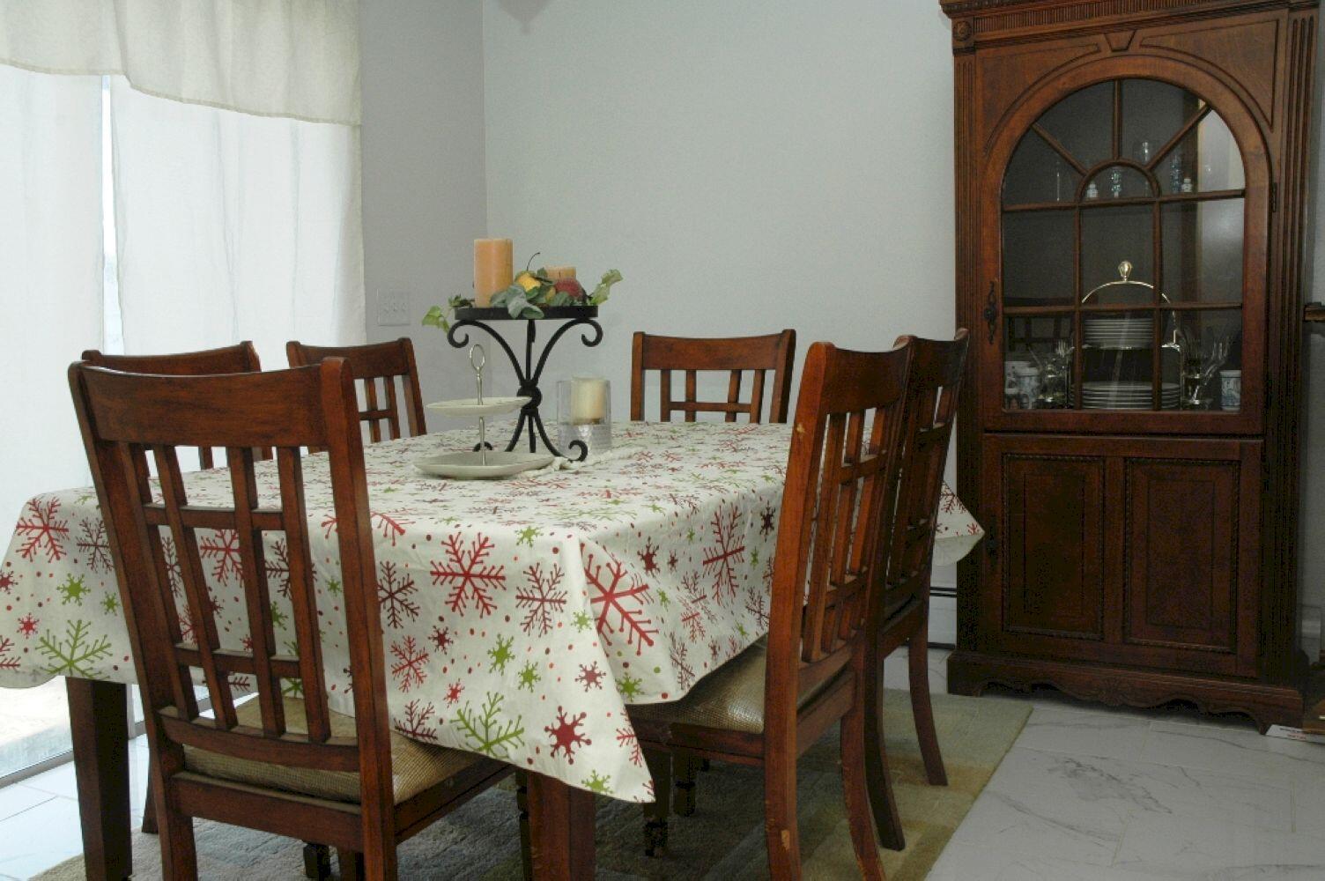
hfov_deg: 53.2
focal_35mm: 36
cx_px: 662
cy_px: 440
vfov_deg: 36.8
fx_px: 1324
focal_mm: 24
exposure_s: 1/80
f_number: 8
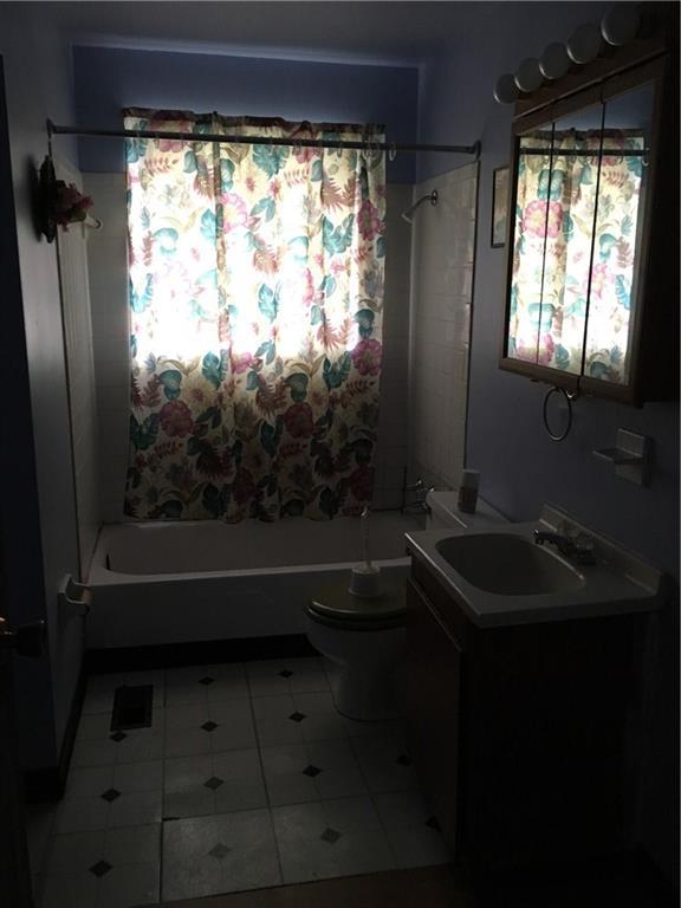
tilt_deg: -14.6
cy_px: 454
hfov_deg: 48.2
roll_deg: +2.6
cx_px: 340
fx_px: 761
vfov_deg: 61.7
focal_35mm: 29
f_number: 2.2
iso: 200
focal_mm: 4.15
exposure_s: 1/24
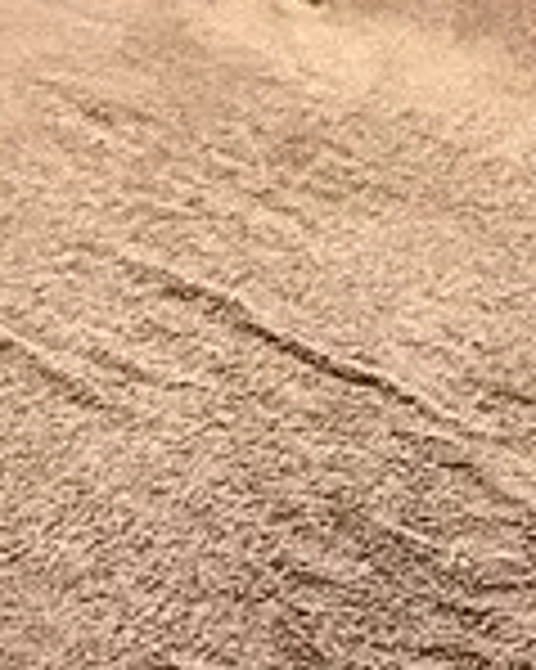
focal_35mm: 94
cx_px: 333
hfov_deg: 16.3
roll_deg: +0.4
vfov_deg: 16.9
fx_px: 1866
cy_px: -531
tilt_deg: -8.0
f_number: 2.2
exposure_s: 1/99
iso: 125
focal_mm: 2.22
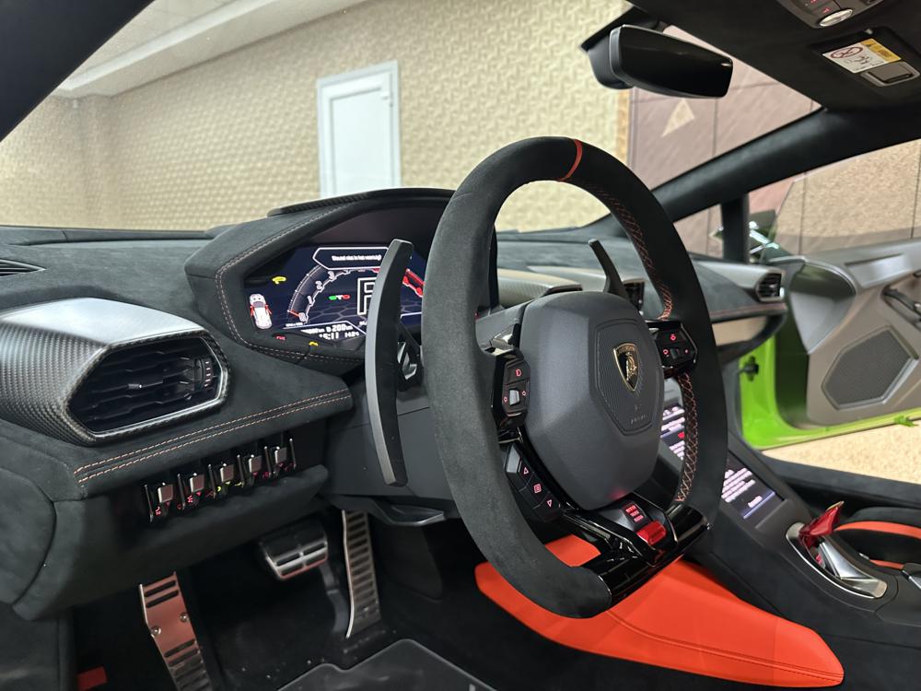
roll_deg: -0.4
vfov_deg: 56.8
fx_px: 639
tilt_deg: -9.5
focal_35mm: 24
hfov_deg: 71.6
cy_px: 346
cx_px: 460
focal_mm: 6.86
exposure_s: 1/47
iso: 500
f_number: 1.78
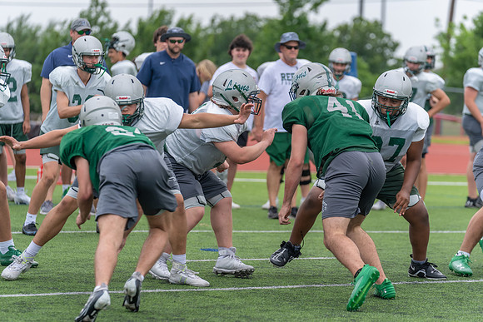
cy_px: 161
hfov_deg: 12.2
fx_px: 2254
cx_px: 242
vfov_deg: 8.2
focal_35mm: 168
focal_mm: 168
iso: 160
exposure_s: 1/1250
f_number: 3.5
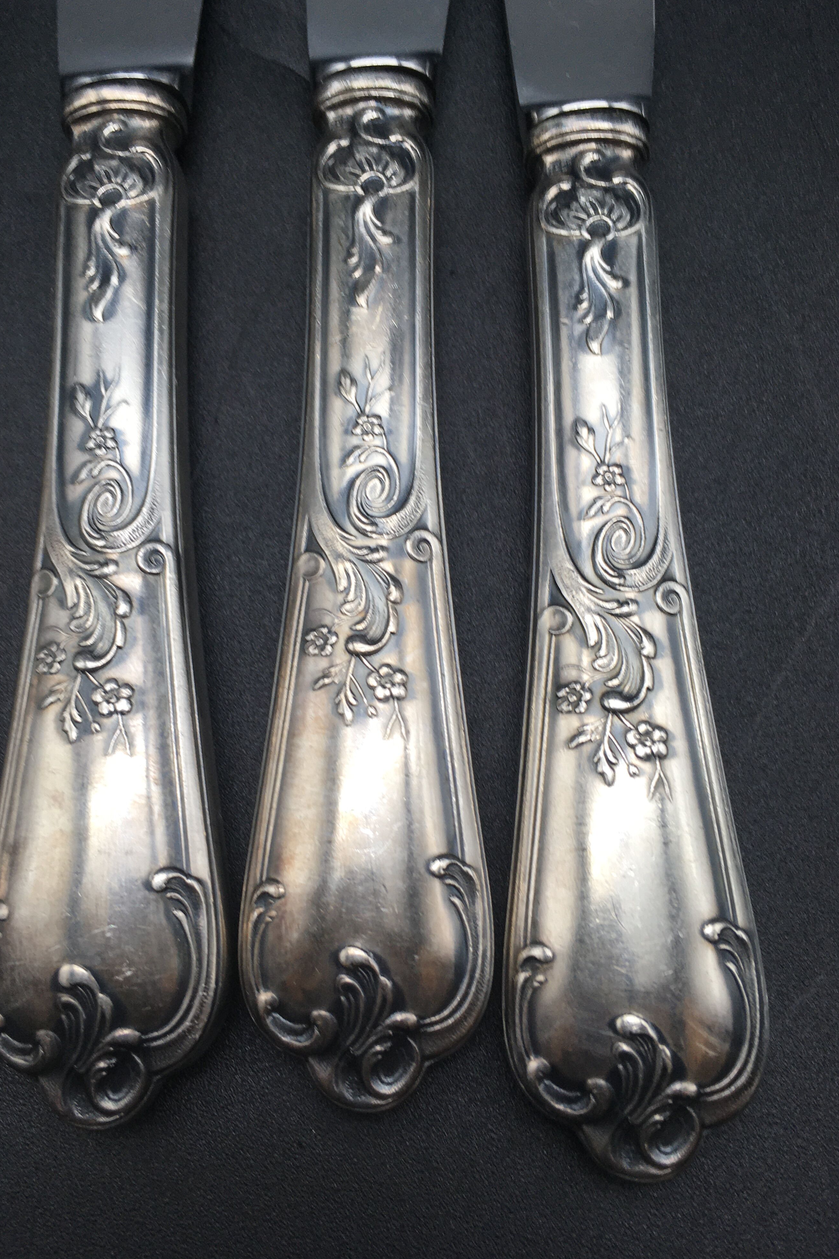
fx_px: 1084
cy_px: 620
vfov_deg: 60.3
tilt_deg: -75.7
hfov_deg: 42.3
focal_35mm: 31
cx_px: 370
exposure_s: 1/184
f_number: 2.2
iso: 25
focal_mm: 4.15
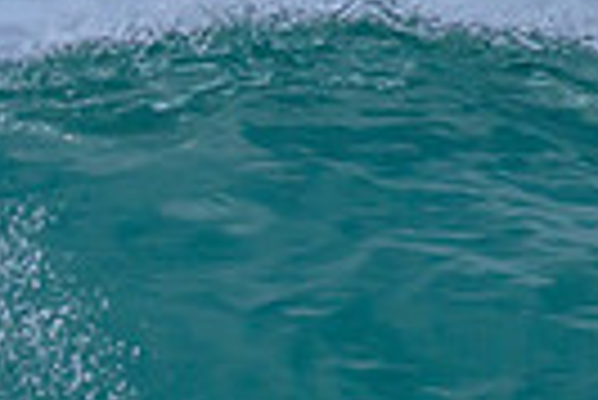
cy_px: 465
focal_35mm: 4695
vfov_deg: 0.3
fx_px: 78073
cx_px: -633
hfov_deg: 0.4
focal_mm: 800
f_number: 11
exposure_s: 1/2000
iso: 1250
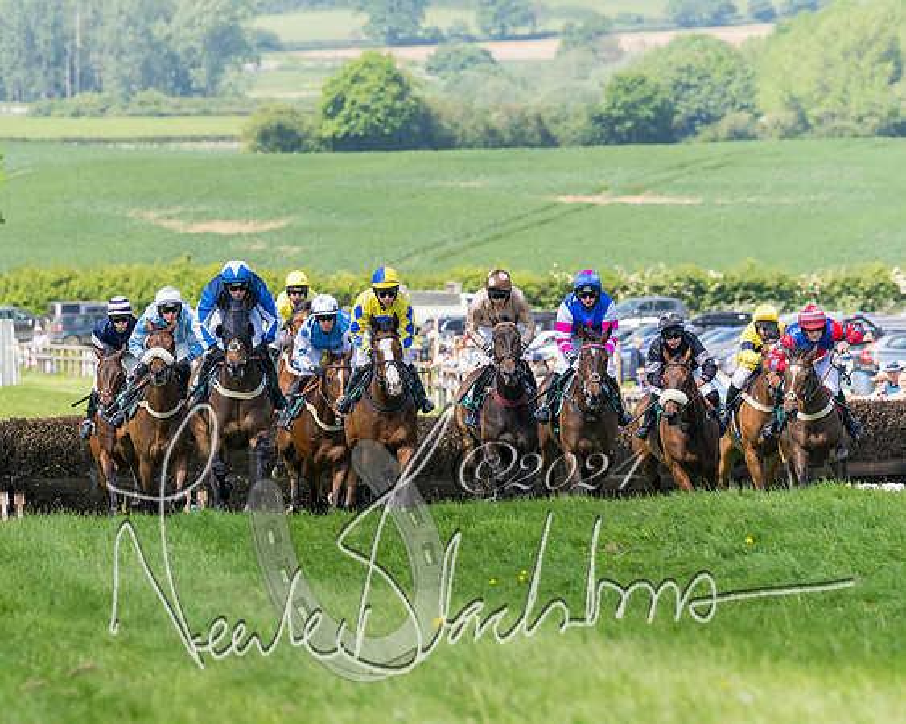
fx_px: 10272
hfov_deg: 5.0
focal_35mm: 383
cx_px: 263
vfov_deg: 4.0
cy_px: 311
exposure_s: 1/2500
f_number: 4
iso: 400
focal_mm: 170
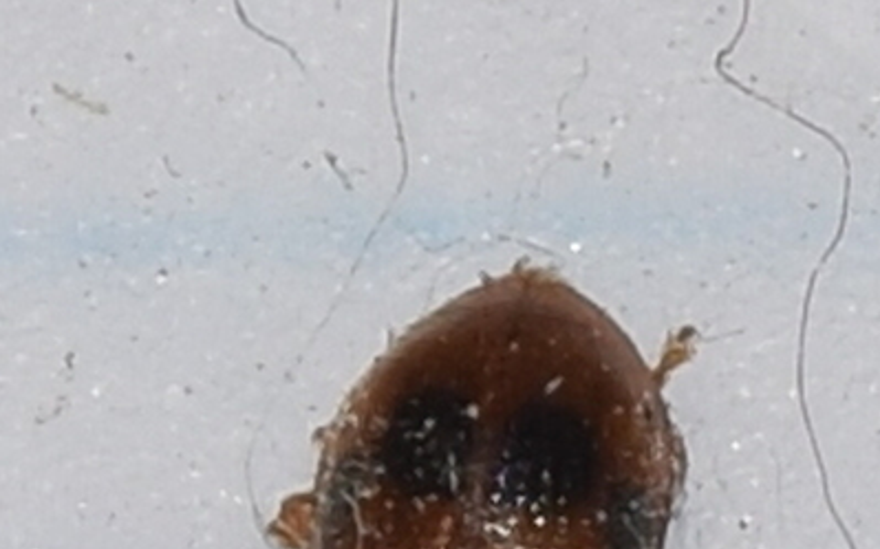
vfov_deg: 2.5
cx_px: 474
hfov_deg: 4.1
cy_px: 580
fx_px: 12394
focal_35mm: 517
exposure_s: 1/160
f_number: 13
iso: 100
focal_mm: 140
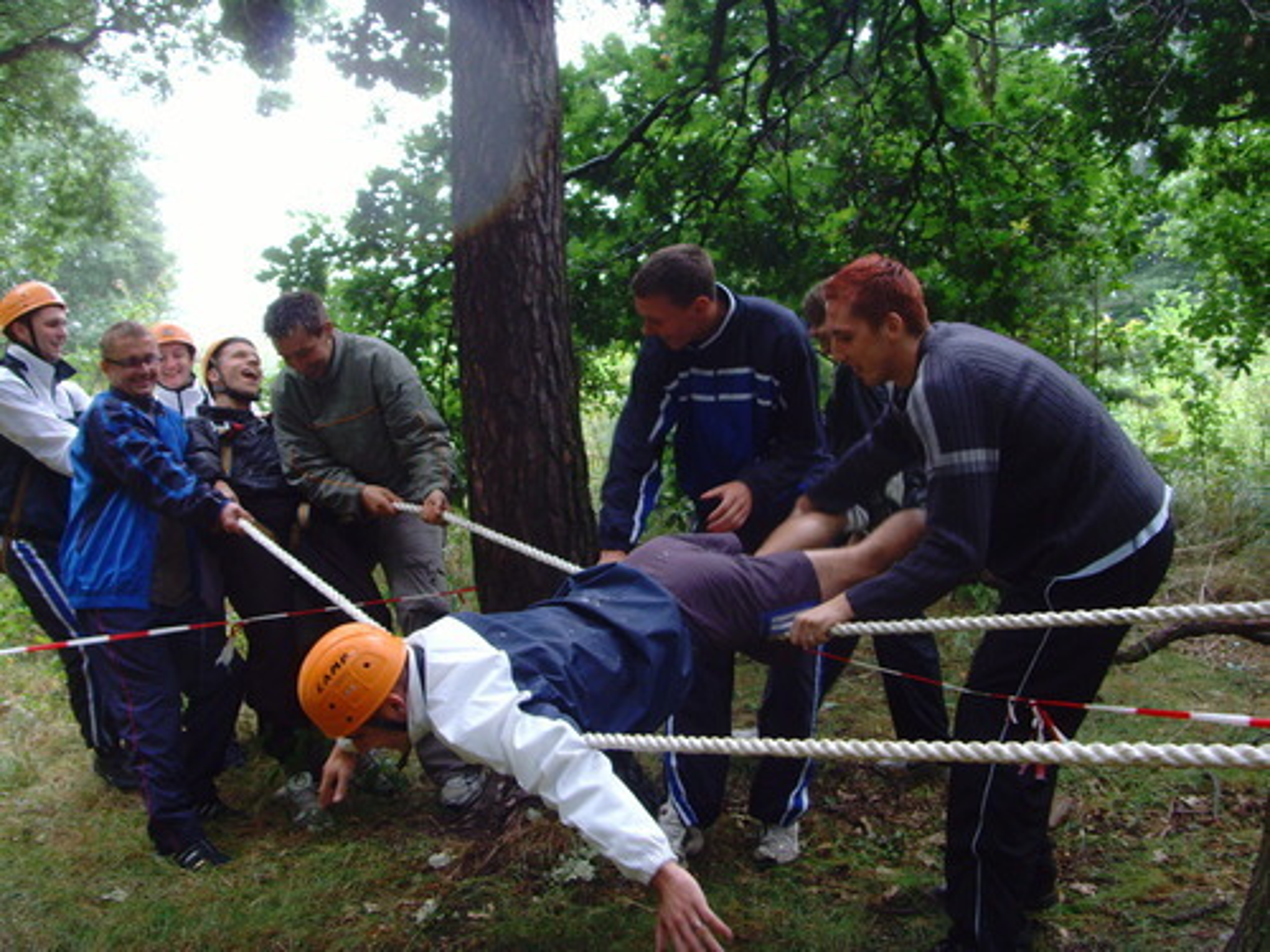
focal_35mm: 39
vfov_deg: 36.8
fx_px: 1431
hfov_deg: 47.9
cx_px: 635
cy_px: 476
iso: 160
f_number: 3.5
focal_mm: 6.6
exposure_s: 1/45
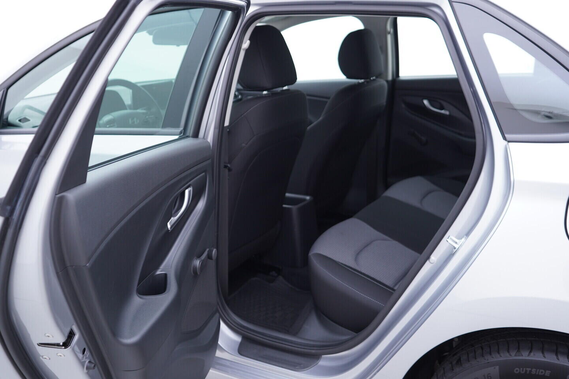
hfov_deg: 53.1
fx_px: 569
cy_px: 190
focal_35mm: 36
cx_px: 284
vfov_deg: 36.9
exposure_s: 1/40
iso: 160
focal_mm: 24
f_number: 2.8
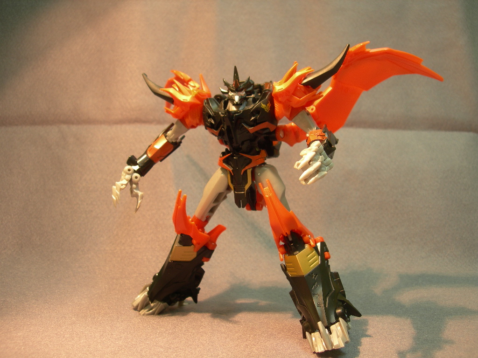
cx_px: 239
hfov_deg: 49.0
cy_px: 179
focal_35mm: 38
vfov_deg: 37.7
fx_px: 525
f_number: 2.8
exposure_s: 1/12
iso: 50
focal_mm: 7.8
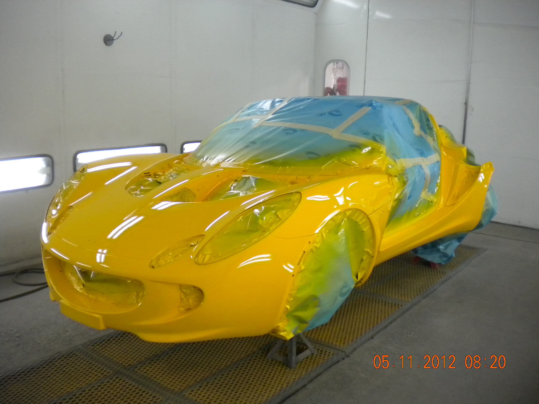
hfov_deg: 52.6
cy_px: 202
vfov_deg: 40.7
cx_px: 270
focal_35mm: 35
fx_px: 545
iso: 400
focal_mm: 6.3
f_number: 3.1
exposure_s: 1/72.2
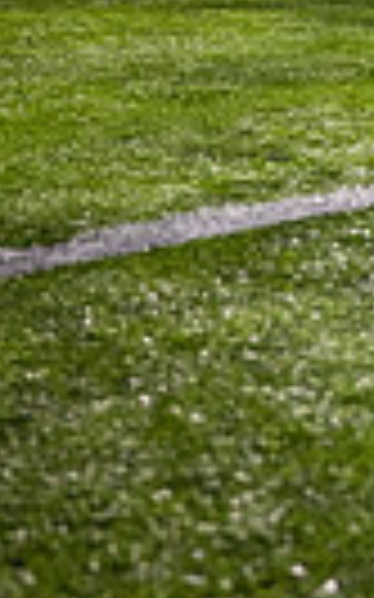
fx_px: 1780
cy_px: -373
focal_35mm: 109
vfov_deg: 16.8
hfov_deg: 11.2
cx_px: 671
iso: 1250
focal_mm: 31.5
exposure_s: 1/500
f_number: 3.2
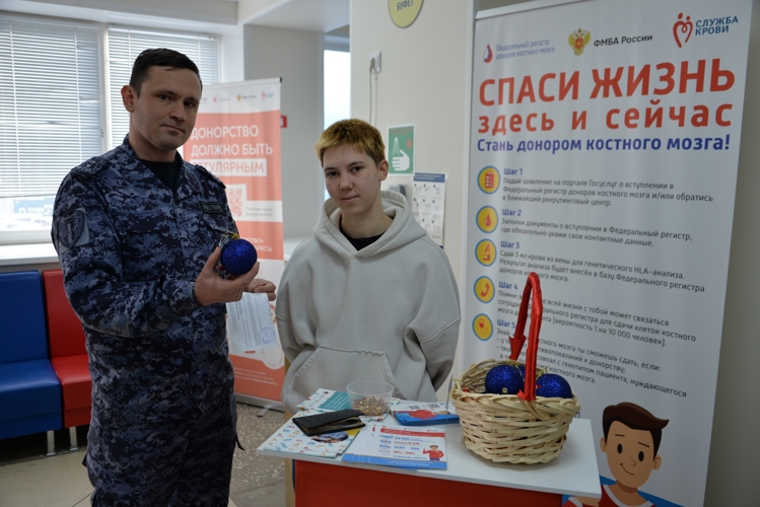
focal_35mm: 32
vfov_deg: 41.1
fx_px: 676
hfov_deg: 58.7
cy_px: 254
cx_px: 380
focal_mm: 32
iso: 400
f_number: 4.5
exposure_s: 1/80
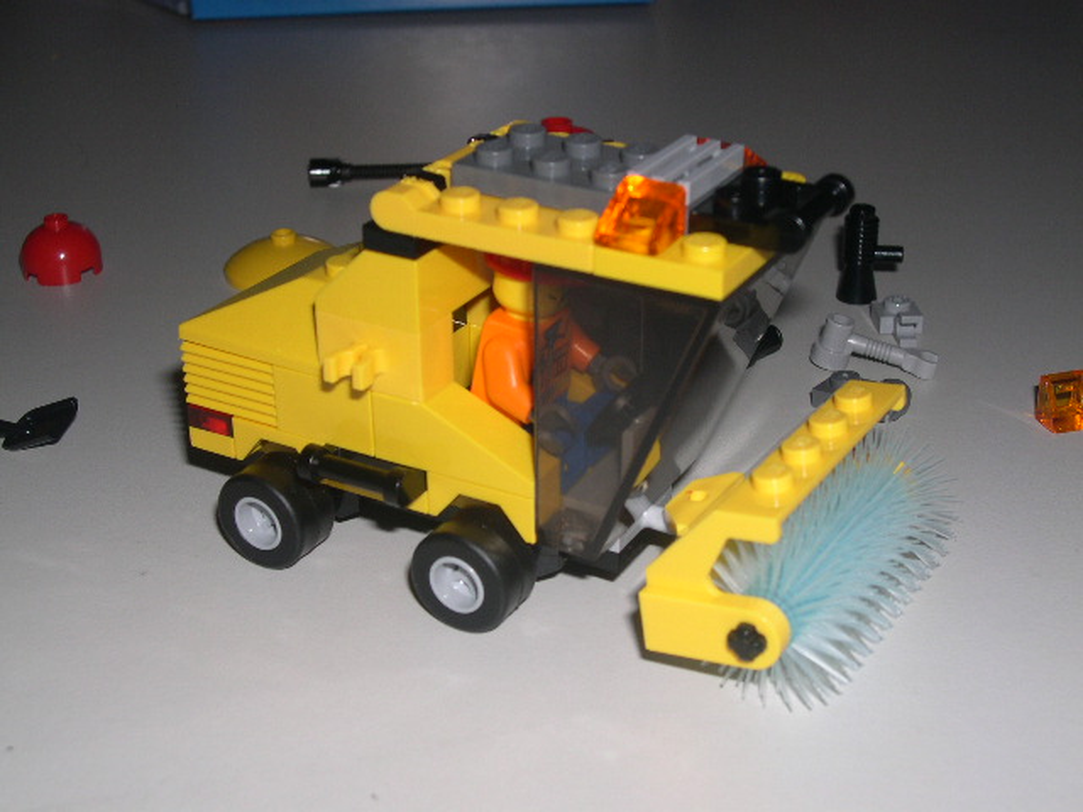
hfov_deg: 36.8
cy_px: 406
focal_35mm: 52
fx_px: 1627
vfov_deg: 28.0
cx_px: 542
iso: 100
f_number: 8.8
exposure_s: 1/60
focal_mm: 11.1
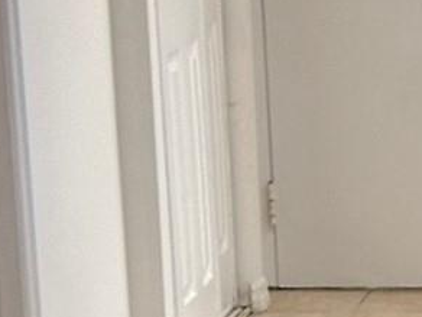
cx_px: 1042
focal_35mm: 263
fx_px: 3206
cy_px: 373
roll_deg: -0.3
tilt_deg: -11.6
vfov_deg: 5.6
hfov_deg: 7.1
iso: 100
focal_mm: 6.86
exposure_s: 1/120
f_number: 1.78
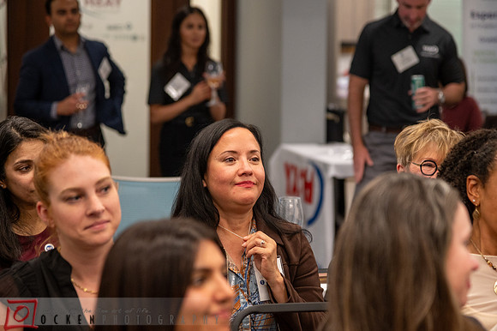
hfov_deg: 15.1
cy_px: 165
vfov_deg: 10.1
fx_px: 1876
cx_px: 265
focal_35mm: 136
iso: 1600
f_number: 4
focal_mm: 120
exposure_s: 1/125
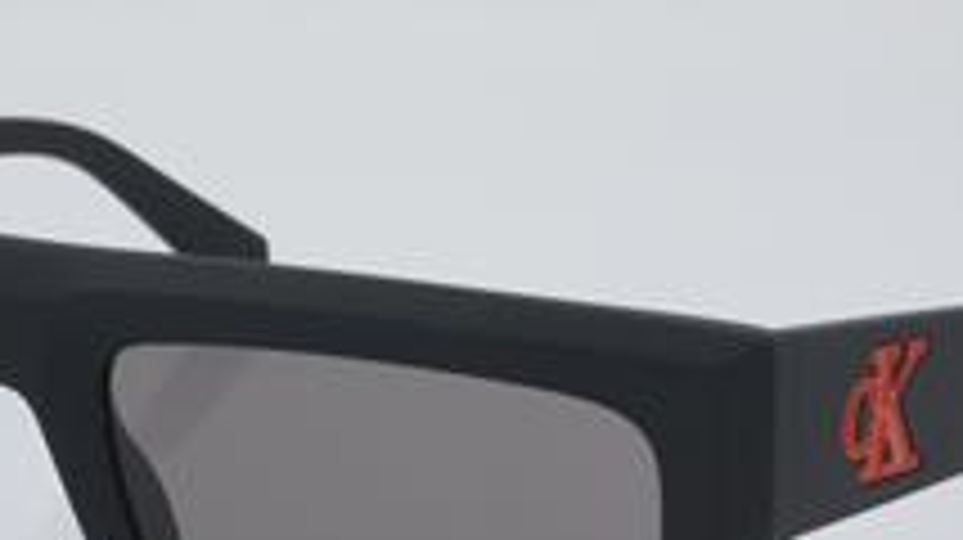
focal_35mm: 147
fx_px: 3751
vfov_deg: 8.2
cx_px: 342
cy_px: 414
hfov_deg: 14.6
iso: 100
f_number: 32
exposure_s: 1/4
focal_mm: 50
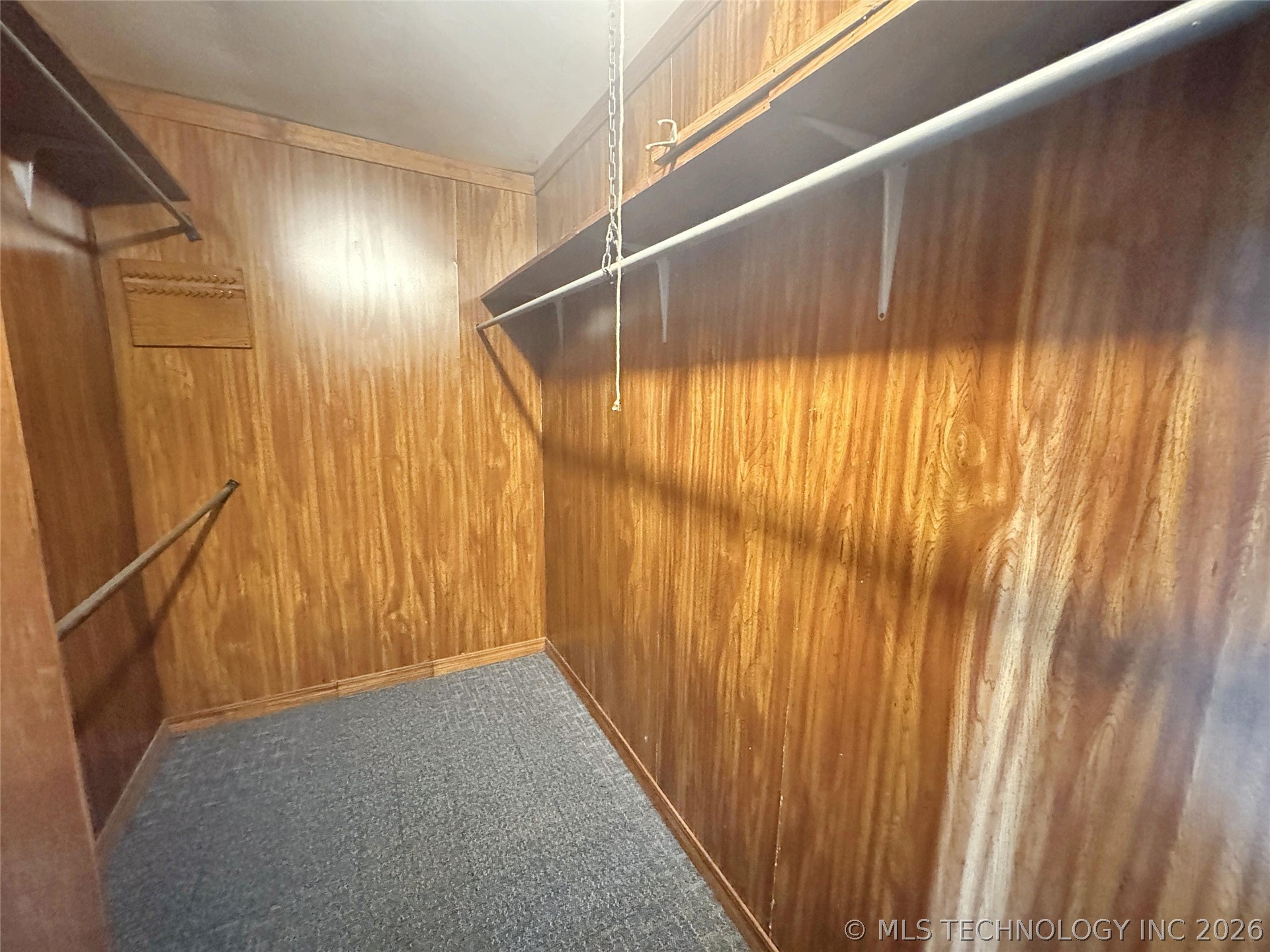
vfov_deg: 85.7
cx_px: 635
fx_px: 514
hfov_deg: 102.1
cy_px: 476
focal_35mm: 14
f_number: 2.2
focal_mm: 2.2
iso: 2000
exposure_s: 1/30
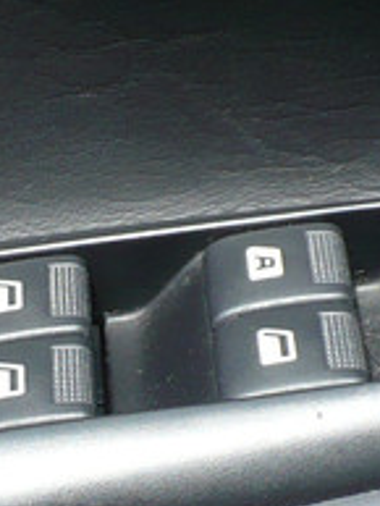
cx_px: 202
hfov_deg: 8.2
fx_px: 2661
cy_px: 391
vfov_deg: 10.8
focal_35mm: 182
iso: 100
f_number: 2.8
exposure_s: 1/320
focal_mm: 6.1
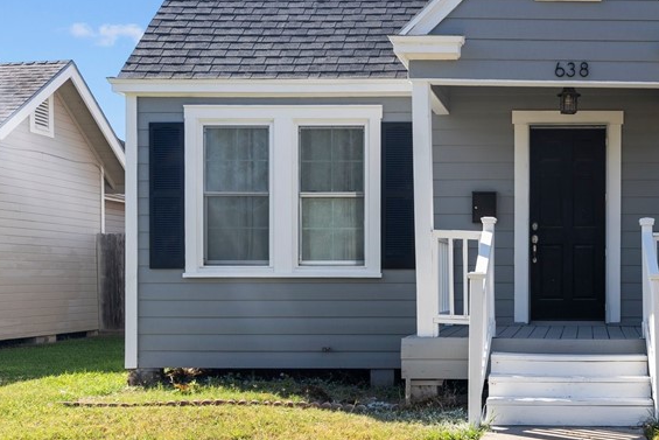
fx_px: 879
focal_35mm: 48
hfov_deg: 39.1
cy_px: 266
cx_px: 552
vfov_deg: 28.0
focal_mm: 25
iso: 80
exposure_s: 1/125
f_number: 9
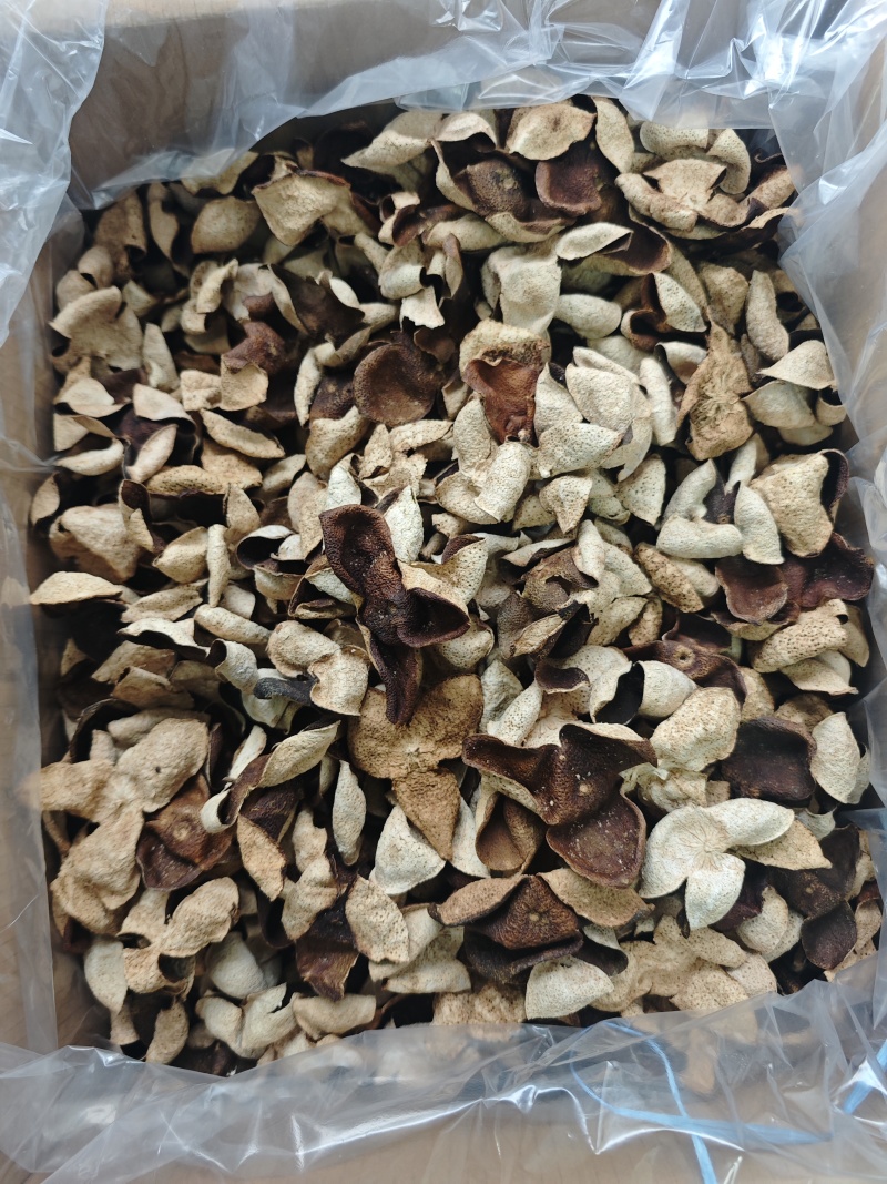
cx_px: 444
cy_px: 592
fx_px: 786
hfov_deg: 58.9
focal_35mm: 23
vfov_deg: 73.9
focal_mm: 6.68
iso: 320
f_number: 1.42
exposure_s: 1/50
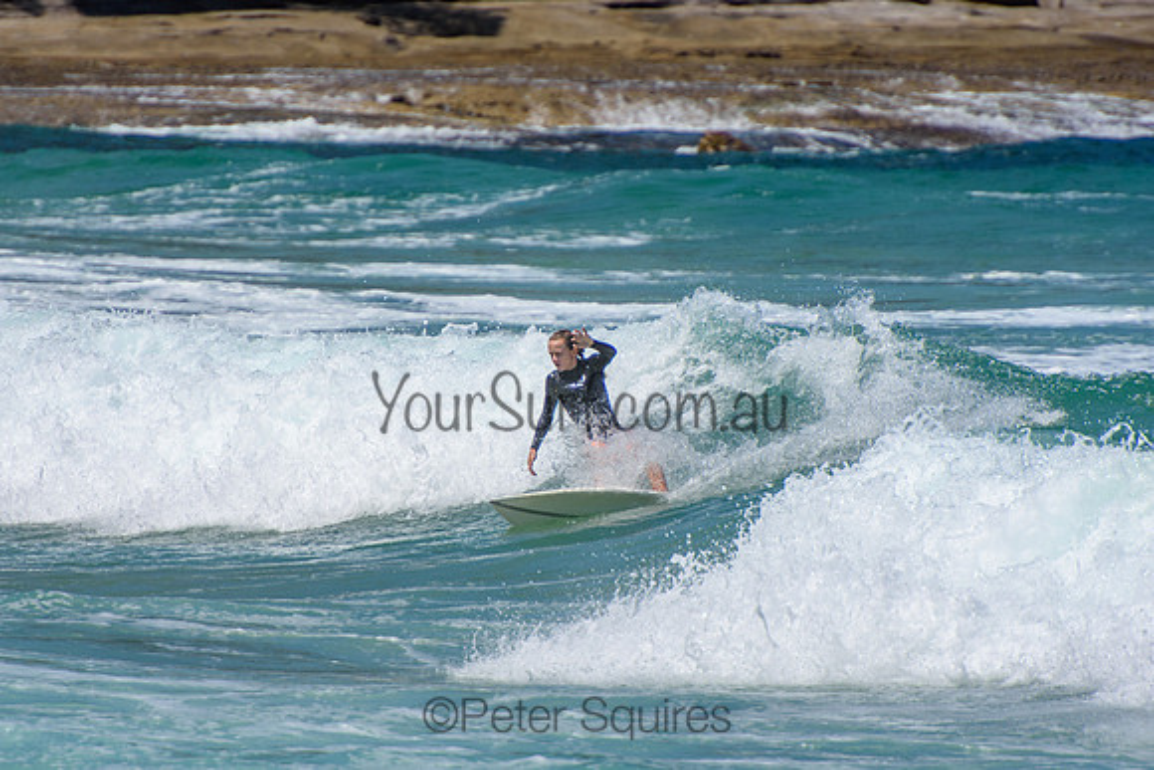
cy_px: 385
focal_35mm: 600
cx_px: 577
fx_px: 19237
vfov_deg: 2.3
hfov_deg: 3.4
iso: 200
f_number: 5.6
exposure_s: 1/2000
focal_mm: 400
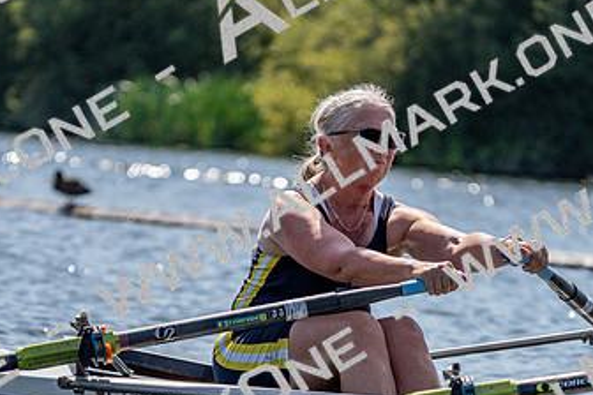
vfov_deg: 4.0
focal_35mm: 345
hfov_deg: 6.0
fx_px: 5682
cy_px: 322
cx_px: 314
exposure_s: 1/2000
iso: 200
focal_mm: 200
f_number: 5.6
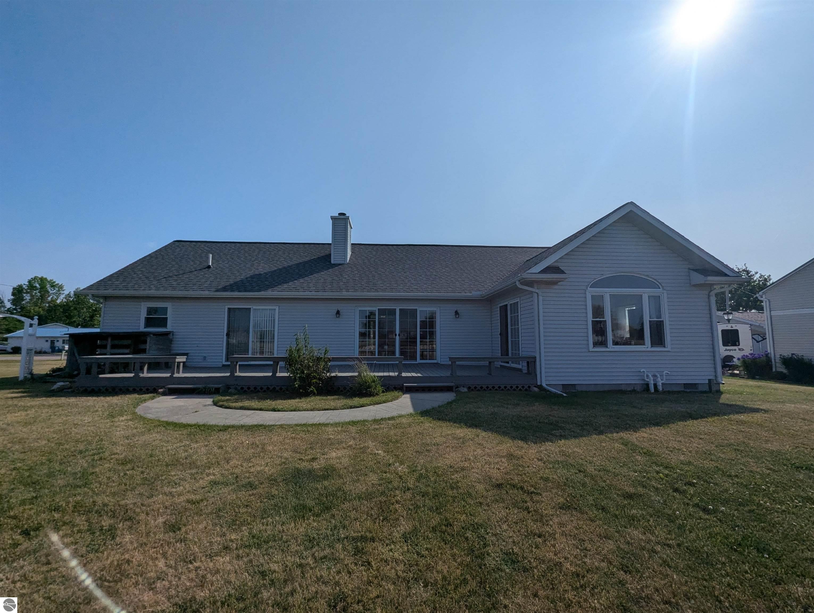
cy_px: 306
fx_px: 306
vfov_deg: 90.1
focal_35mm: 13
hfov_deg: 106.1
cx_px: 407
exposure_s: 1/7194
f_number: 2.2
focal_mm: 1.95
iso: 48
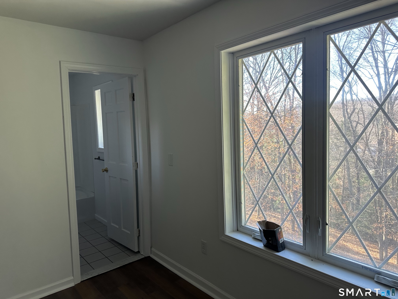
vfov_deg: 56.8
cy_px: 150
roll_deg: +0.4
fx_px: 276
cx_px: 199
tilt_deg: -3.7
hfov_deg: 71.6
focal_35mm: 24
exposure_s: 1/120
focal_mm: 6.86
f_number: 1.78
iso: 160
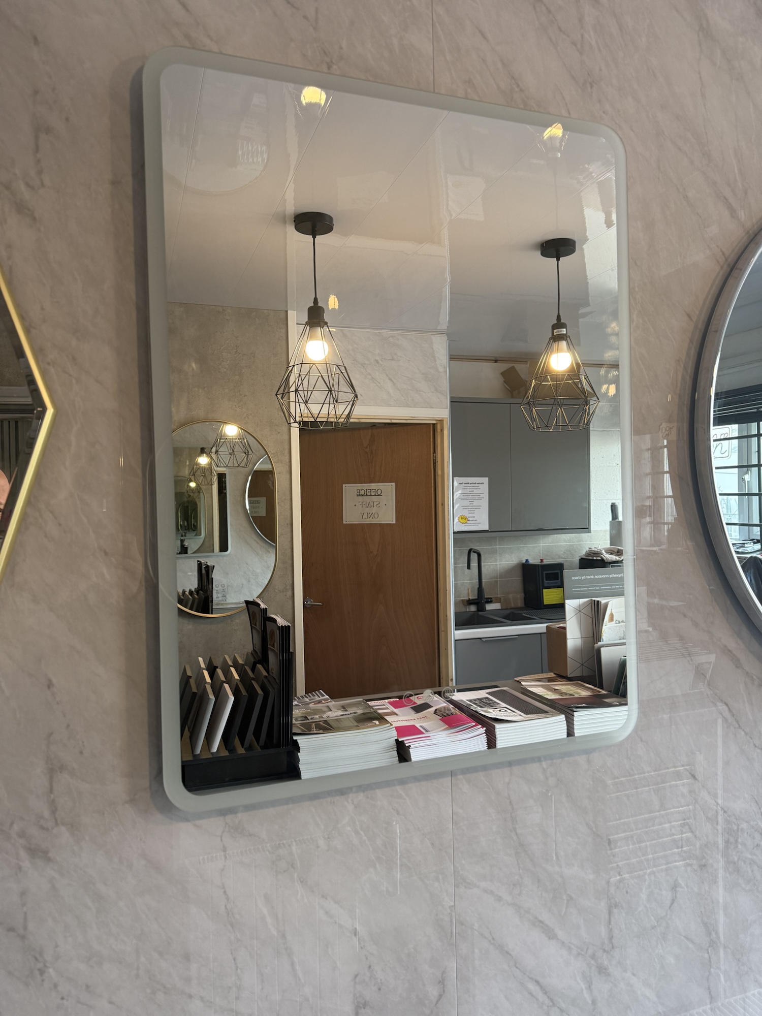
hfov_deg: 56.8
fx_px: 704
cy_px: 508
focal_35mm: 24
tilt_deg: -0.4
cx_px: 381
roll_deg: +0.8
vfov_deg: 71.6
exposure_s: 1/100
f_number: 1.78
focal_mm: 6.76
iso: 160
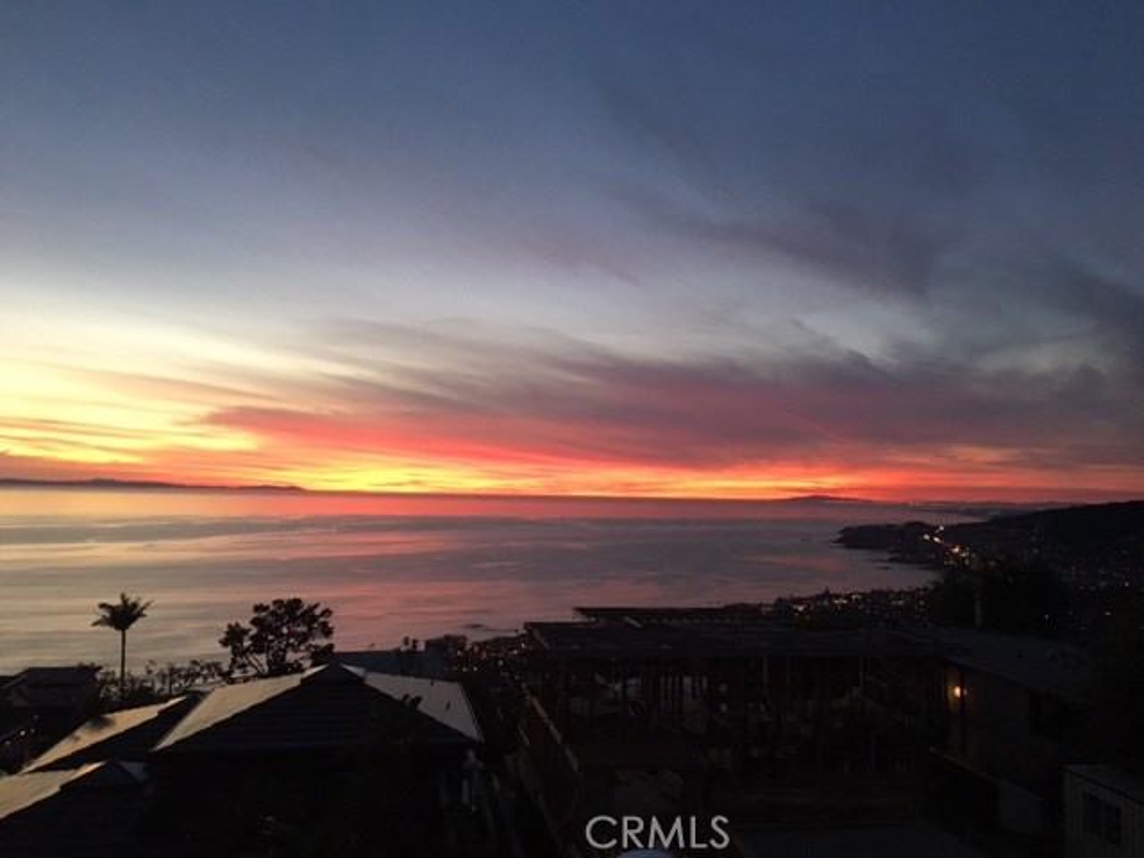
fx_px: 958
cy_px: 429
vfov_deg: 48.2
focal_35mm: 29
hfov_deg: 61.7
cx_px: 572
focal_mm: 4.15
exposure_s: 1/30
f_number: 2.2
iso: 125
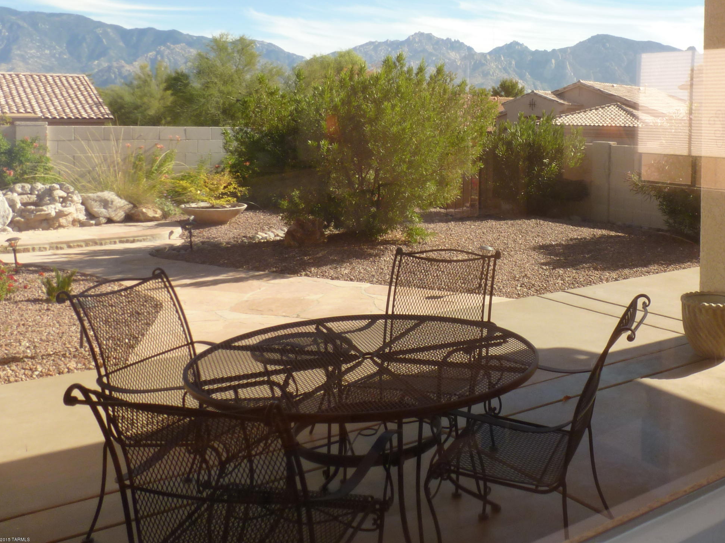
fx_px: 775
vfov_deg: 37.8
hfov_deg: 48.0
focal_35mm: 37
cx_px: 553
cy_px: 147
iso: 100
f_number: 3.5
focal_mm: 4.3
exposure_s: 1/125
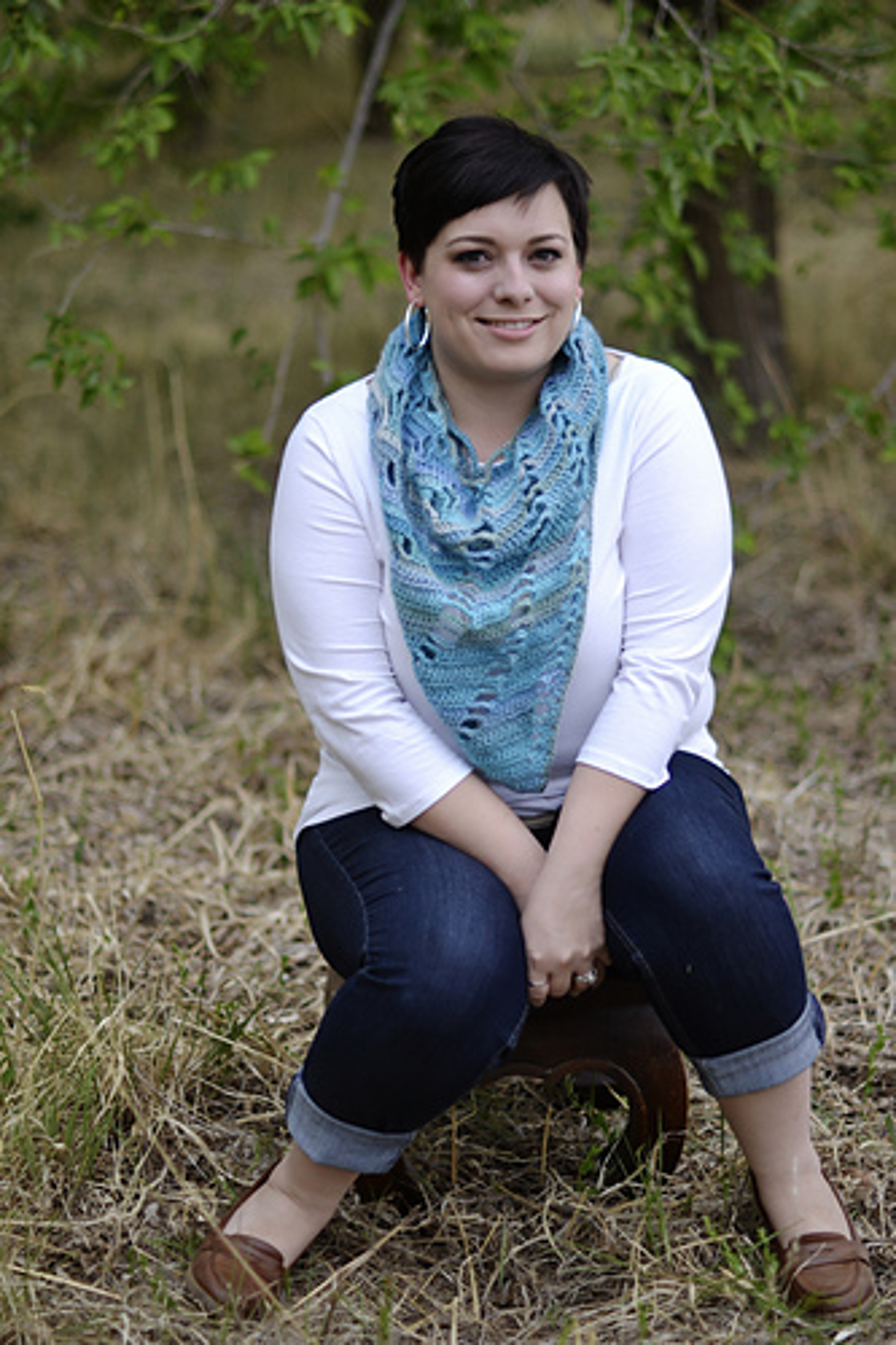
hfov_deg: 18.2
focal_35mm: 75
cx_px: 448
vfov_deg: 27.0
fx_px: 2802
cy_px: 672
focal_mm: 50
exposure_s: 1/1600
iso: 200
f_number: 1.4
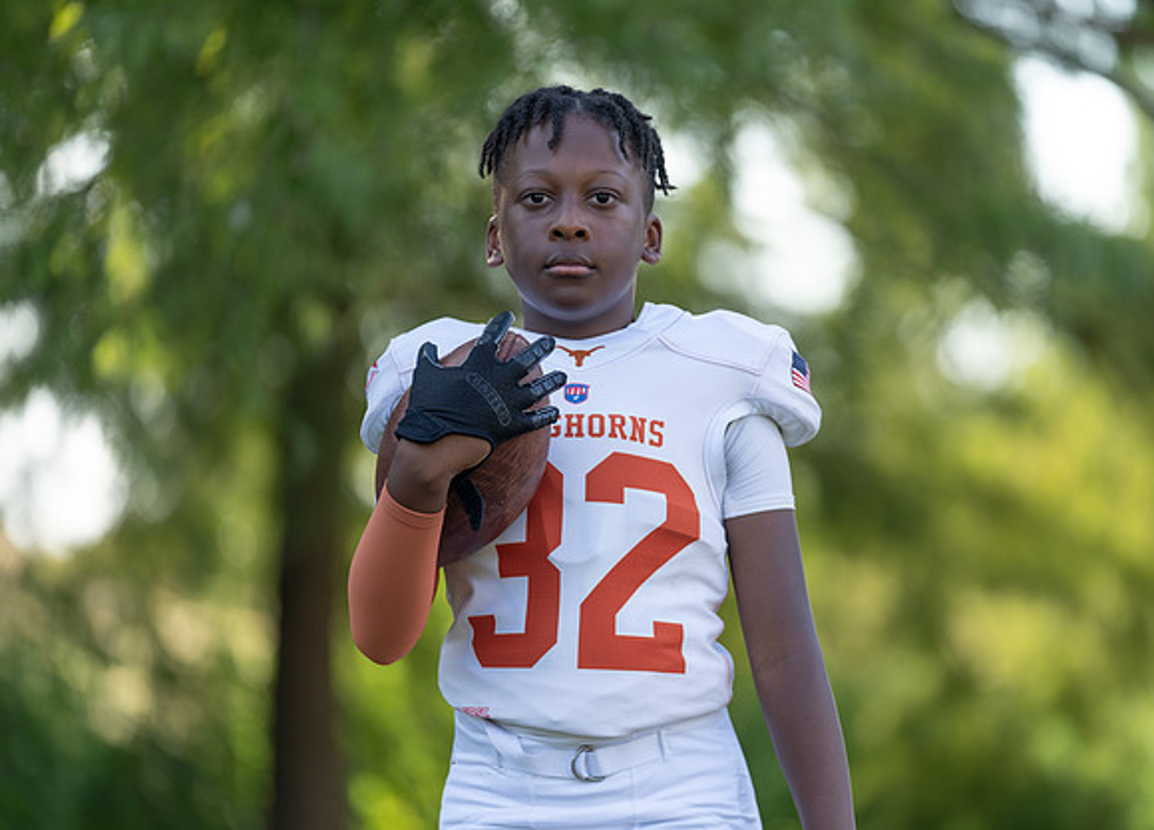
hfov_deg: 10.4
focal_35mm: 193
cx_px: 622
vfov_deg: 7.5
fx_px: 6355
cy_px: 415
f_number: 2.8
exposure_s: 1/400
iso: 125
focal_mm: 178
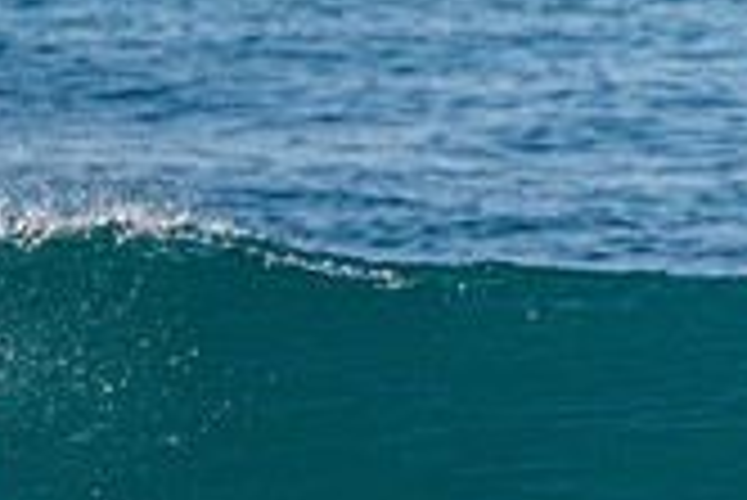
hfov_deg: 1.0
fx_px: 44380
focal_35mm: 2137
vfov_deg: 0.6
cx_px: -348
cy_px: 562
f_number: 5.6
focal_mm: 500
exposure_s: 1/2000
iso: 280
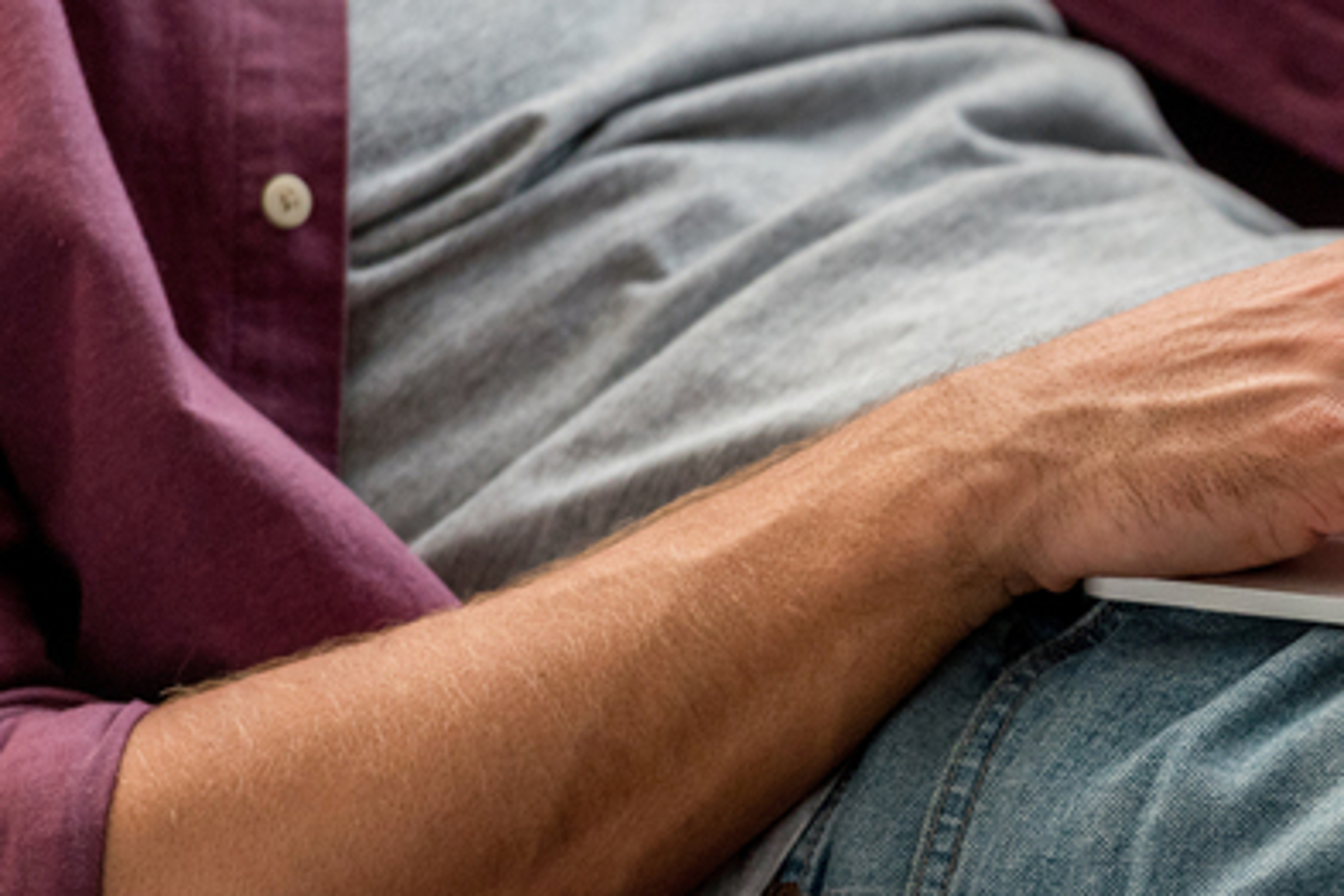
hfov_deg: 4.0
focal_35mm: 509
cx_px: 1395
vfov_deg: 2.7
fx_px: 19001
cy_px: 327
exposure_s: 1/200
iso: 640
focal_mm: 200
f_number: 3.5
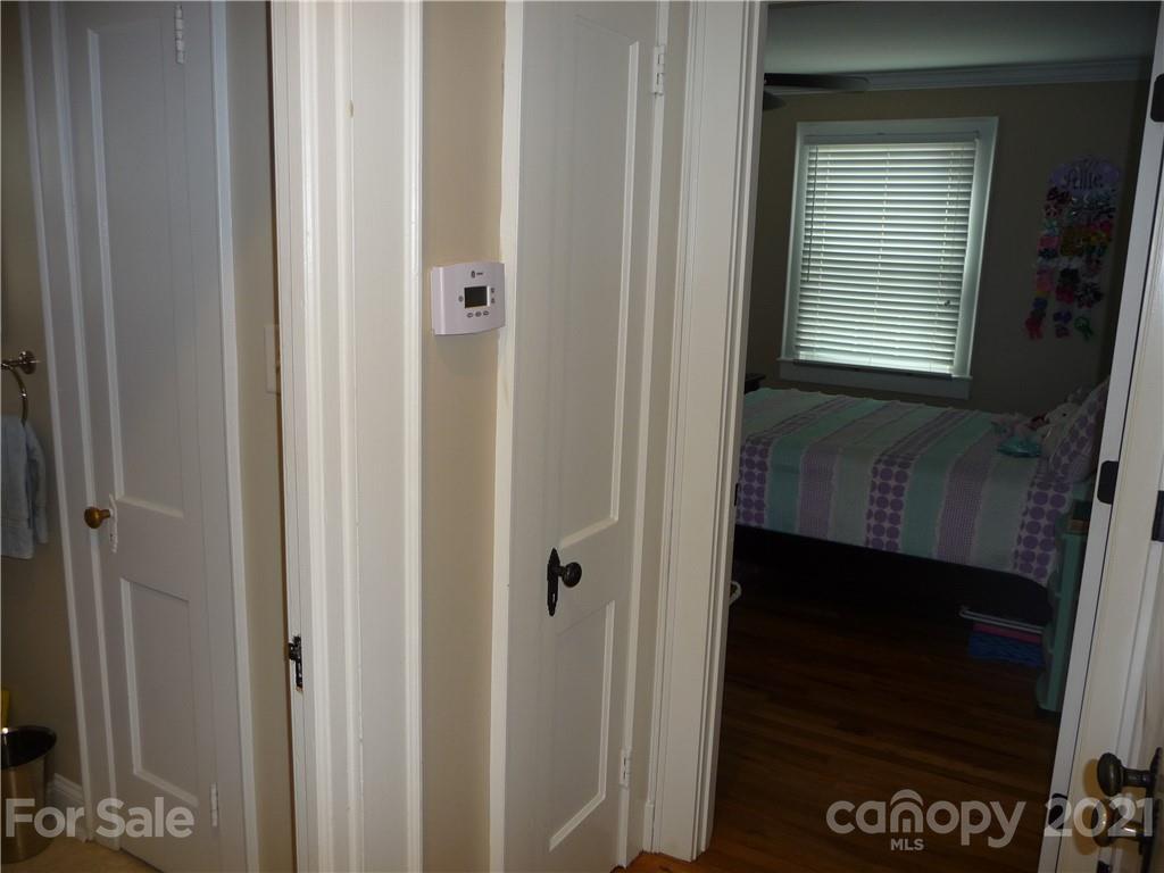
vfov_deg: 49.7
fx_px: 942
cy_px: 436
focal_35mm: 28
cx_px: 582
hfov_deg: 63.4
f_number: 3.3
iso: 100
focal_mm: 4.7
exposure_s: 1/30
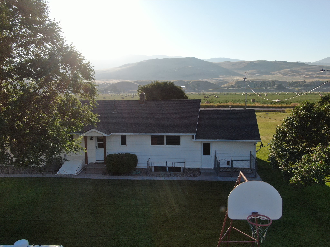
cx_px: 165
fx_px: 296
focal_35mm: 31
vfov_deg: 45.4
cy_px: 124
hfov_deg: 58.4
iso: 100
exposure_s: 1/800
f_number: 3.1
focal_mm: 5.33
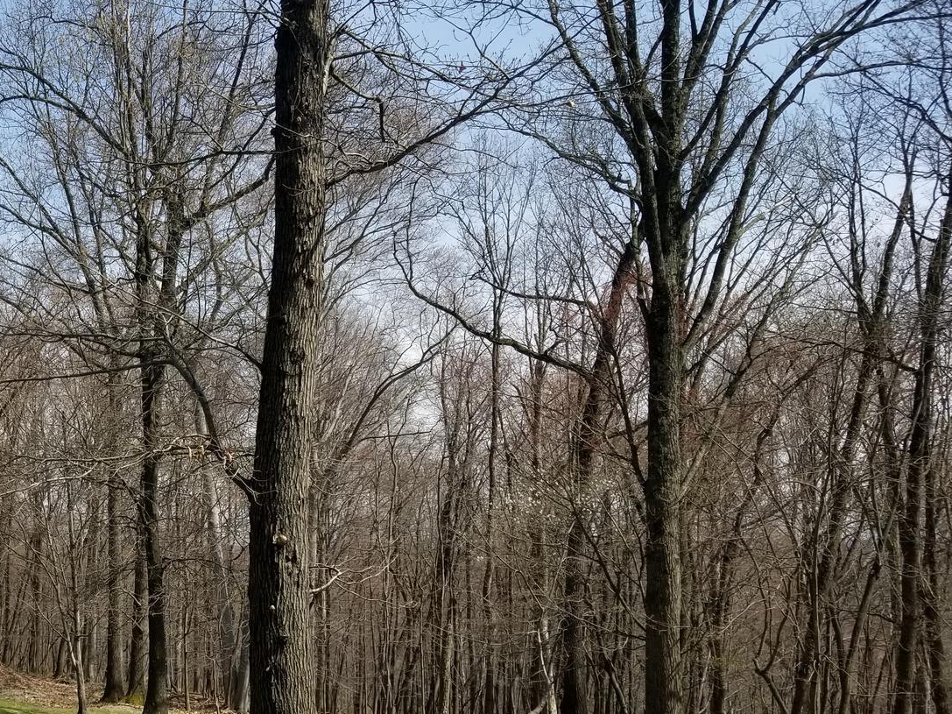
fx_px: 1347
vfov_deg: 29.5
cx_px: 79
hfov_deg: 36.3
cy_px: 479
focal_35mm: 49
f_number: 1.7
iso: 50
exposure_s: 1/2104
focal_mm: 4.25
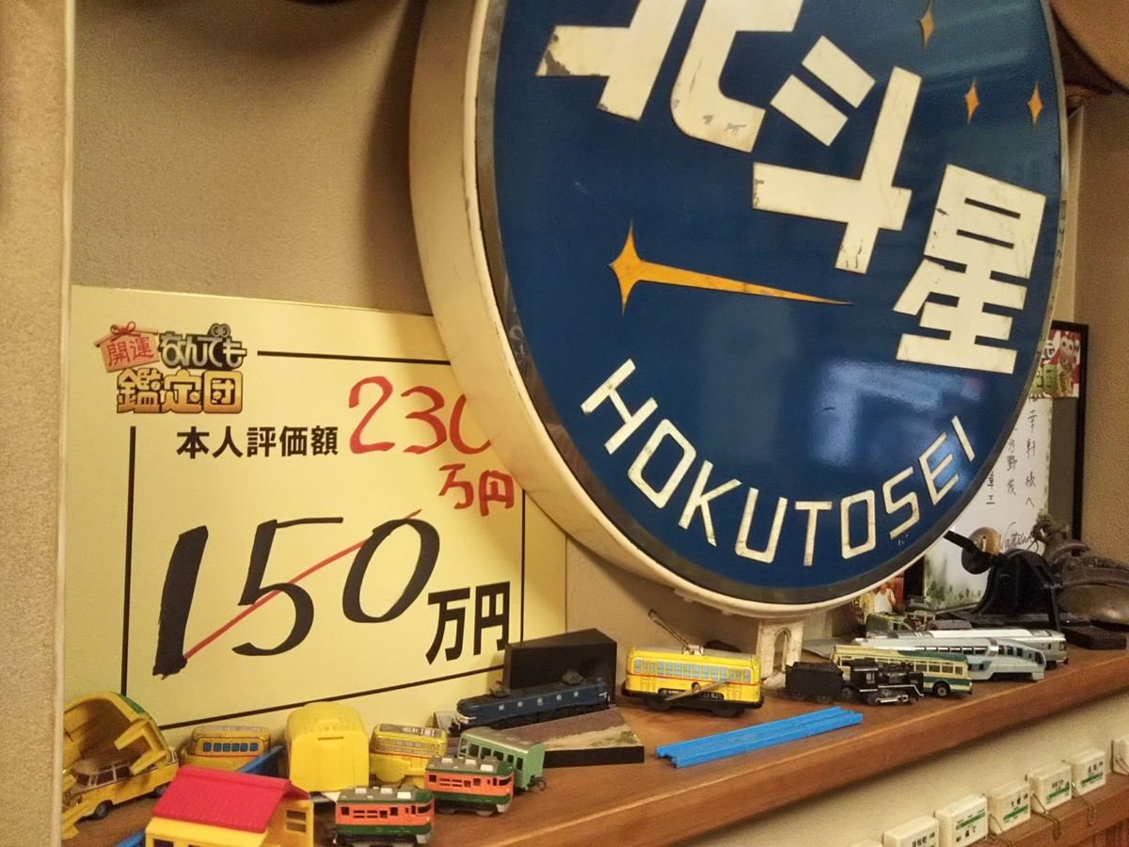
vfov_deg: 46.8
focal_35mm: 30
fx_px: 978
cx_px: 564
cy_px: 424
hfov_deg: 60.0
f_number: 2.2
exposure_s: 1/30
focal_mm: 4
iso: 250
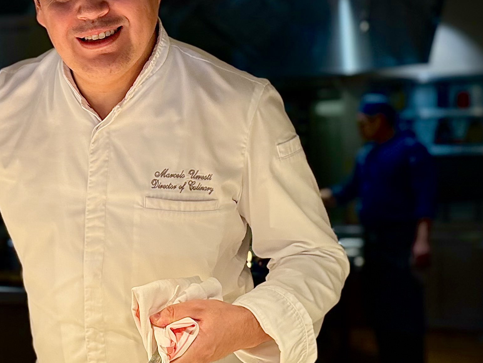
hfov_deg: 28.8
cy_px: 189
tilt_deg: -0.4
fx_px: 879
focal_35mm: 63
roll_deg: +0.6
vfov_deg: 23.3
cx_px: -1
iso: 200
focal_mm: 6.76
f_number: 1.78
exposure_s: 1/188
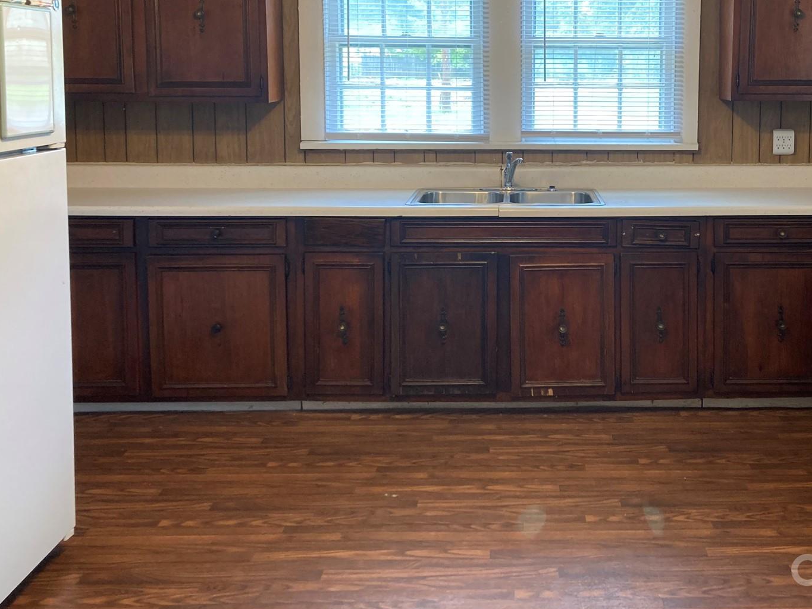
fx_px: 985
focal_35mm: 42
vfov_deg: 33.7
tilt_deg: -5.2
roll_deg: -0.5
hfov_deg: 44.2
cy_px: 158
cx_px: 540
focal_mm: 3.99
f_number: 1.8
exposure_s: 1/60
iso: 64
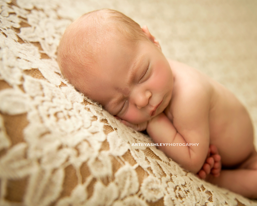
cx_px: 153
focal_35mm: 36
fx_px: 274
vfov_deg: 41.2
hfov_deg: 50.0
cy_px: 103
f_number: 2.8
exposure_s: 1/200
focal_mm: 31
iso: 360
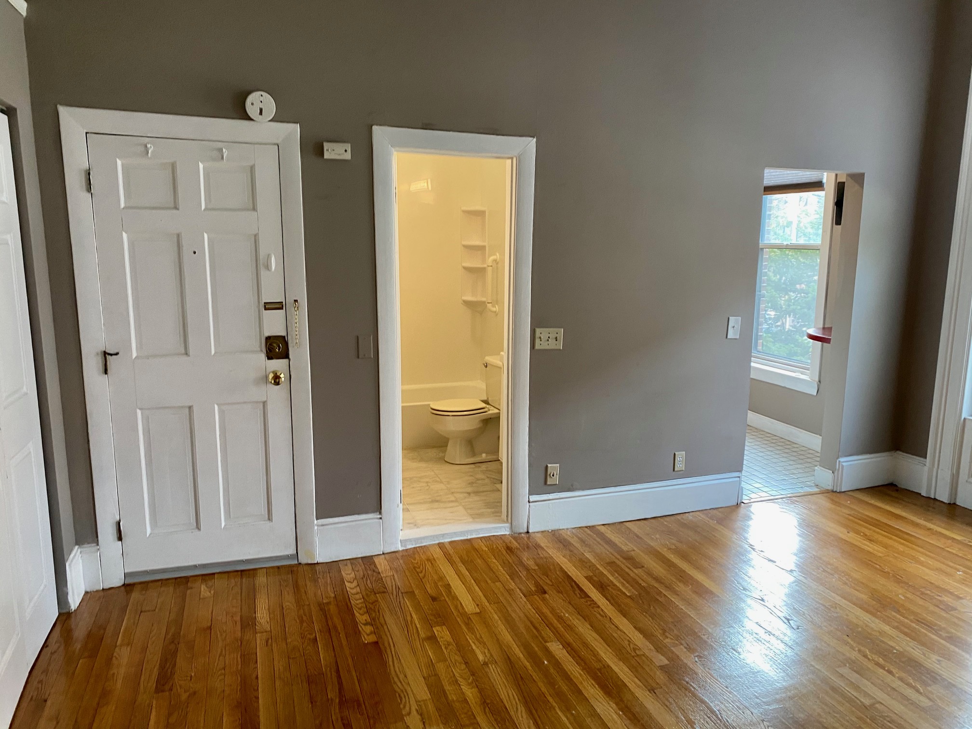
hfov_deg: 67.3
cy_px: 364
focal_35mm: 26
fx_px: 730
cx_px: 486
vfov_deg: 53.1
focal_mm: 4.25
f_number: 1.8
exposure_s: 1/60
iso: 160
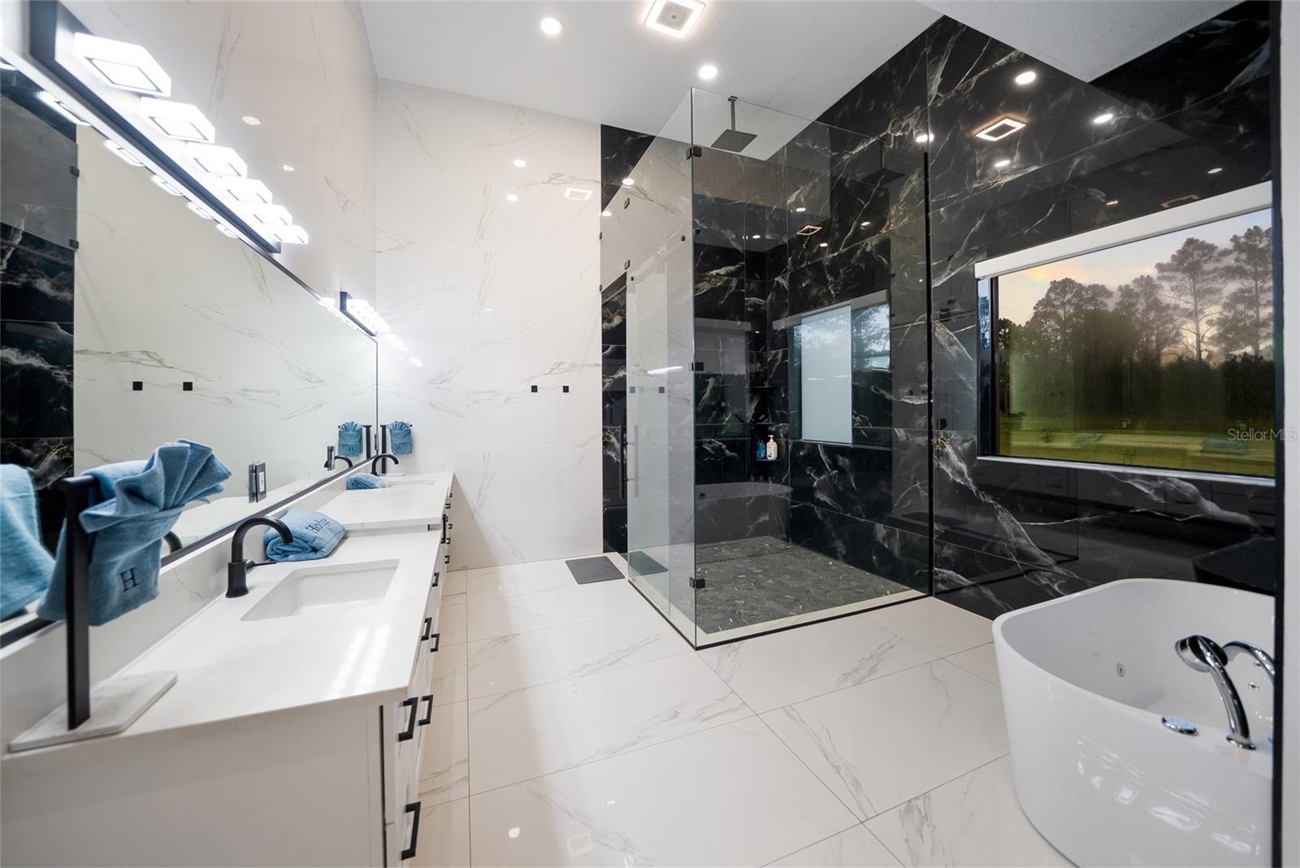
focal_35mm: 12
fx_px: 433
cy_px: 434
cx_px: 650
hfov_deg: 112.6
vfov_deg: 90.1
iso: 640
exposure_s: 1/50
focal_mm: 12
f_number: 4
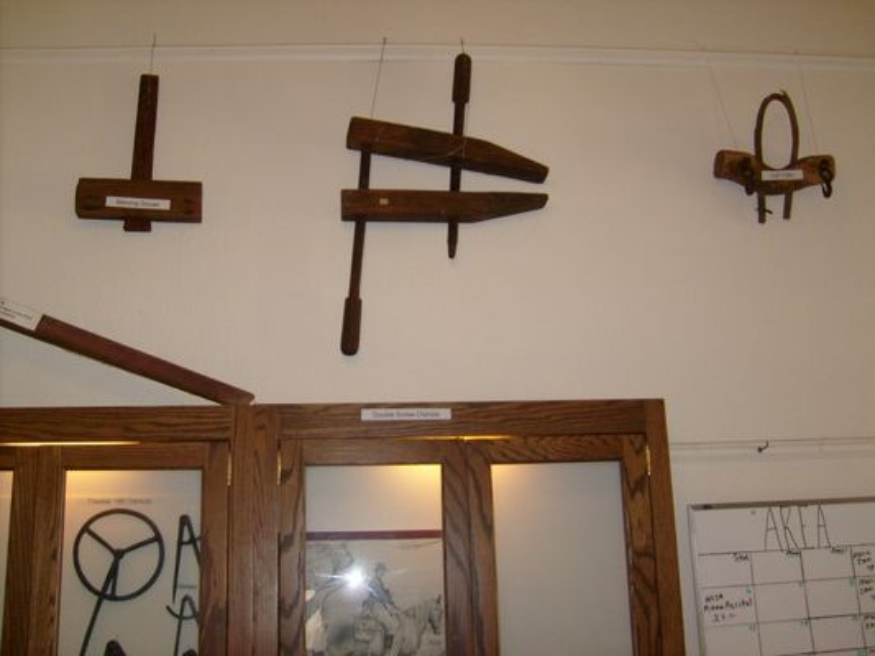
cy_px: 328
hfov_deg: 52.6
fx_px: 885
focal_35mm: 35
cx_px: 438
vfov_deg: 40.7
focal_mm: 5.8
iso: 100
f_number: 2.8
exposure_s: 1/45
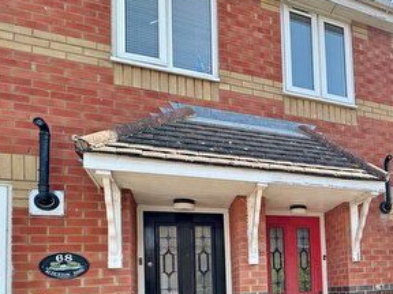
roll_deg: +3.2
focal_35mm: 34
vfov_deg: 39.4
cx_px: 416
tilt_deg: +4.0
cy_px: 254
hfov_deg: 43.7
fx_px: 386
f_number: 2.2
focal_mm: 2.22
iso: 40
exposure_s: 1/609
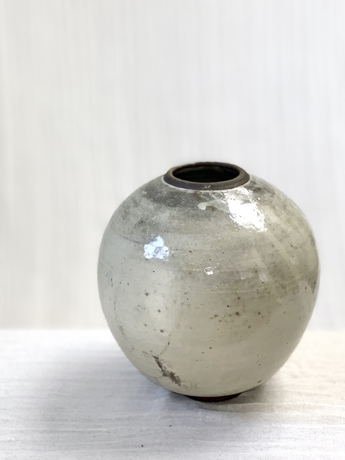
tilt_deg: -18.8
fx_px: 691
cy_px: 230
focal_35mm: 52
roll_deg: +5.3
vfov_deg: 36.8
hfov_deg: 28.0
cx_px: 172
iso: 40
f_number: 2.4
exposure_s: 1/122
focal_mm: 6
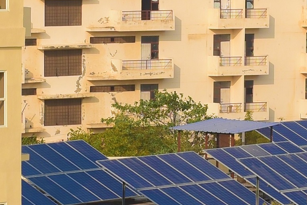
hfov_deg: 7.6
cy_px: 226
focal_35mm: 271
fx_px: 2311
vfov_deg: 5.1
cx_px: 116
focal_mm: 28
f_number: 9
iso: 100
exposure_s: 1/320
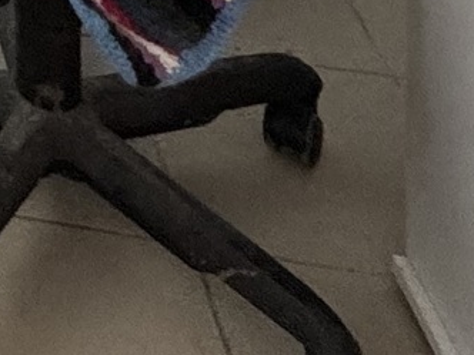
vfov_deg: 8.6
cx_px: -585
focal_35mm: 108
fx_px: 1479
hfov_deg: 14.0
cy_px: -962
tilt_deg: -1.7
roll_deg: +1.2
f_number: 2.2
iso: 250
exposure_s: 1/50
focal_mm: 2.22
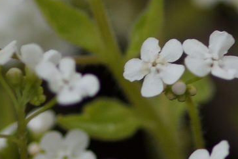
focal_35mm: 495
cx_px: 133
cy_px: -79
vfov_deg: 2.8
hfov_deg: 4.2
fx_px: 3269
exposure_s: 1/250
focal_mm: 100
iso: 100
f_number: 2.8
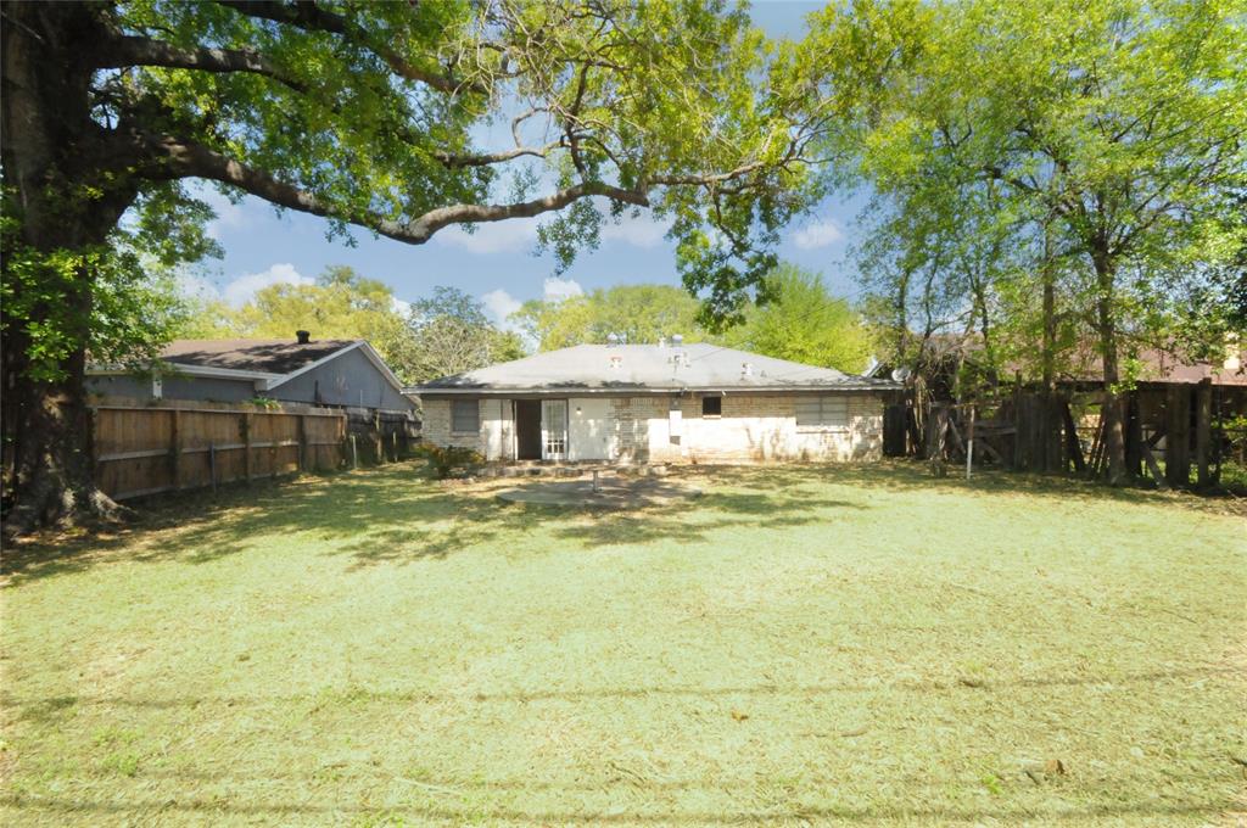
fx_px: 519
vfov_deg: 77.2
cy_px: 414
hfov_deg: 100.5
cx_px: 624
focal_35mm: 15
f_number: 22
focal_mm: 10
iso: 3200
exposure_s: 1/250
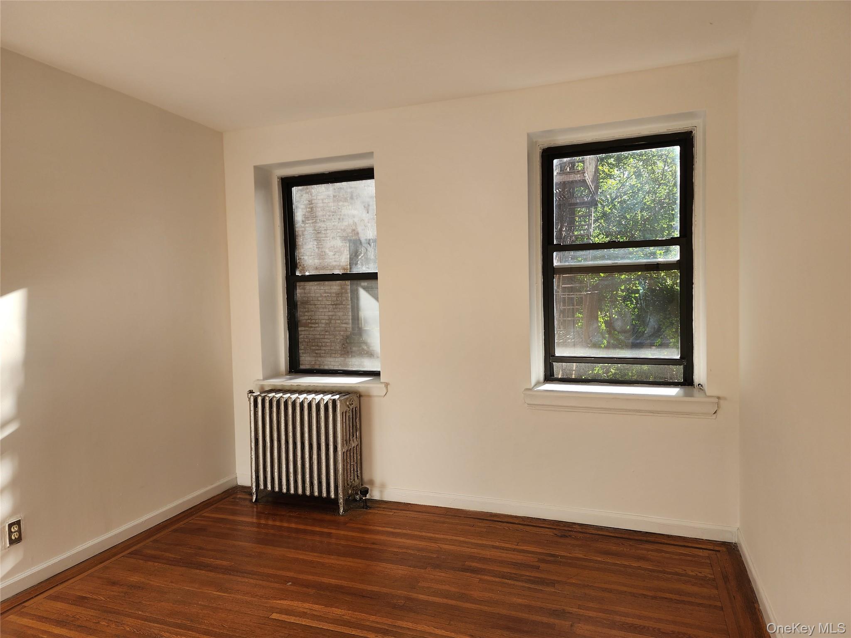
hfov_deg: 73.9
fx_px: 565
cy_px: 319
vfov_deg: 58.9
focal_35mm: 23
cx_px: 426
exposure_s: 1/180
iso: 20
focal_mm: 6.4
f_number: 1.8
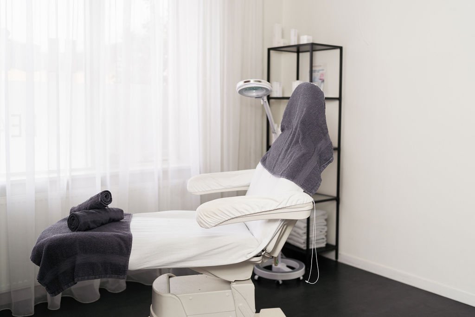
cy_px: 142
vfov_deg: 34.4
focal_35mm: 39
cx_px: 263
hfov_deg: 49.8
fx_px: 511
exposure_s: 1/200
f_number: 1.6
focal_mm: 35
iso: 100
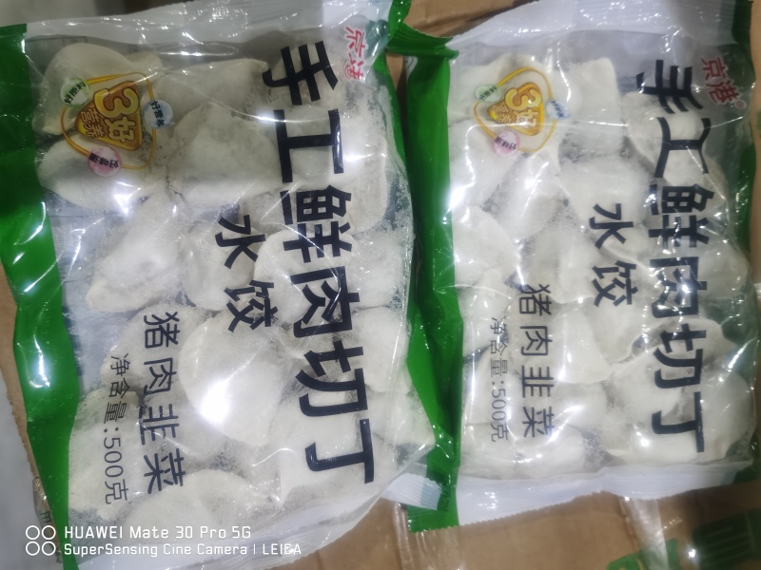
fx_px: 594
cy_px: 285
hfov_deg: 65.3
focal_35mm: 27
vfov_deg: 51.4
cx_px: 380
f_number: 1.6
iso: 500
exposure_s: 1/33.3
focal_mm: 5.56
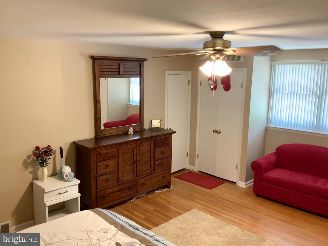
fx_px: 275
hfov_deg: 61.7
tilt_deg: -9.1
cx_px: 164
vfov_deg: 48.2
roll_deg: -1.7
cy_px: 123
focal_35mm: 29
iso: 32
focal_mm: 3
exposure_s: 1/60
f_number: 1.8
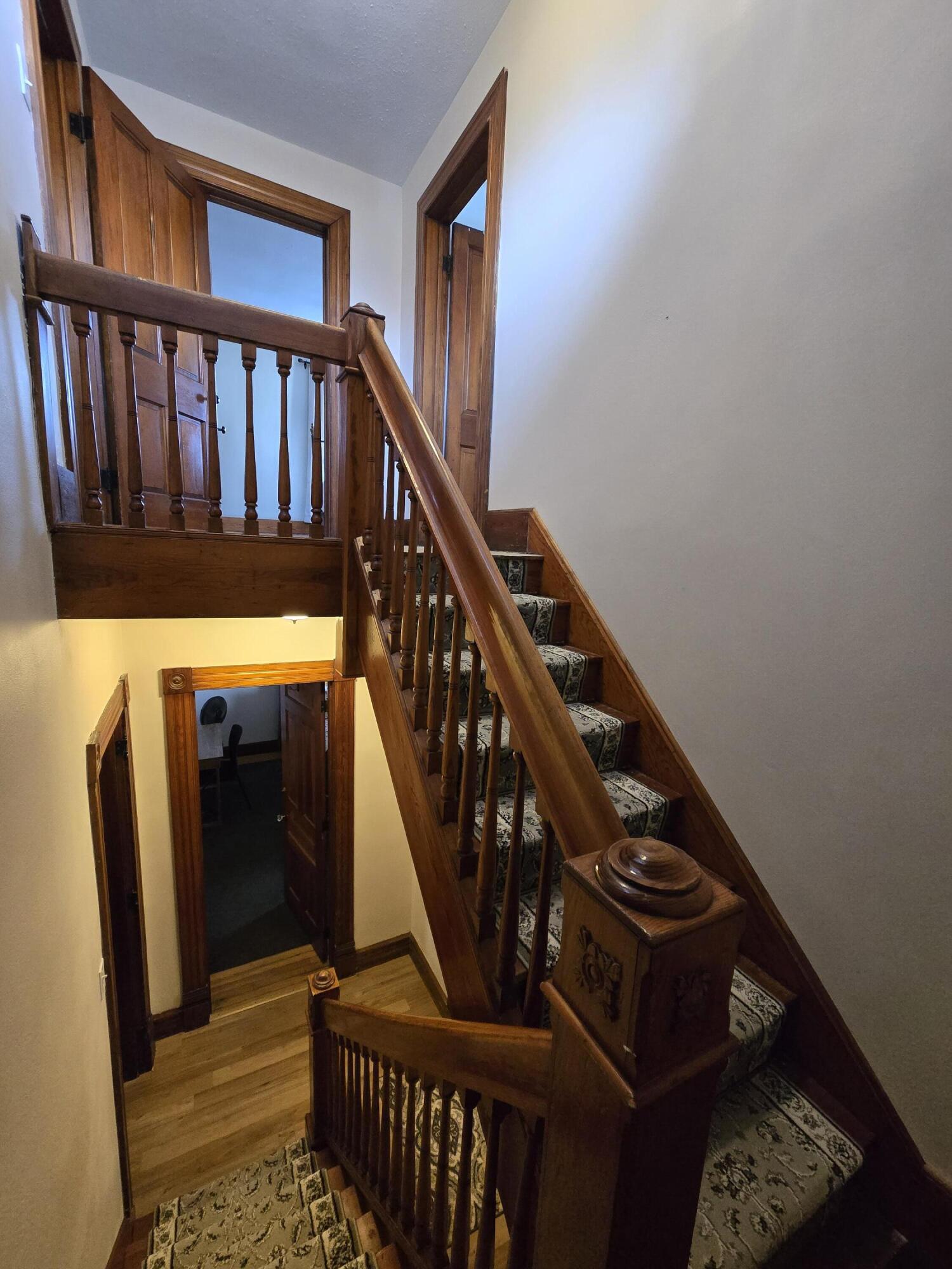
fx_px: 477
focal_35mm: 13
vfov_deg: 106.2
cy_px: 634
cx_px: 476
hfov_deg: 89.9
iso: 800
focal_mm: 2.2
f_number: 2.2
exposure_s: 1/60
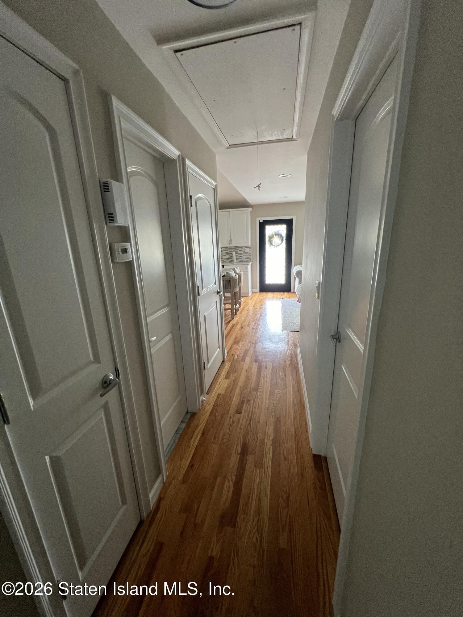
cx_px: 232
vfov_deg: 106.2
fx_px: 232
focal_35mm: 13
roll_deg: +1.3
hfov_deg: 89.9
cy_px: 308
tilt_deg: -14.1
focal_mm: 1.57
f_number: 1.8
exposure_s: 1/82
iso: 250
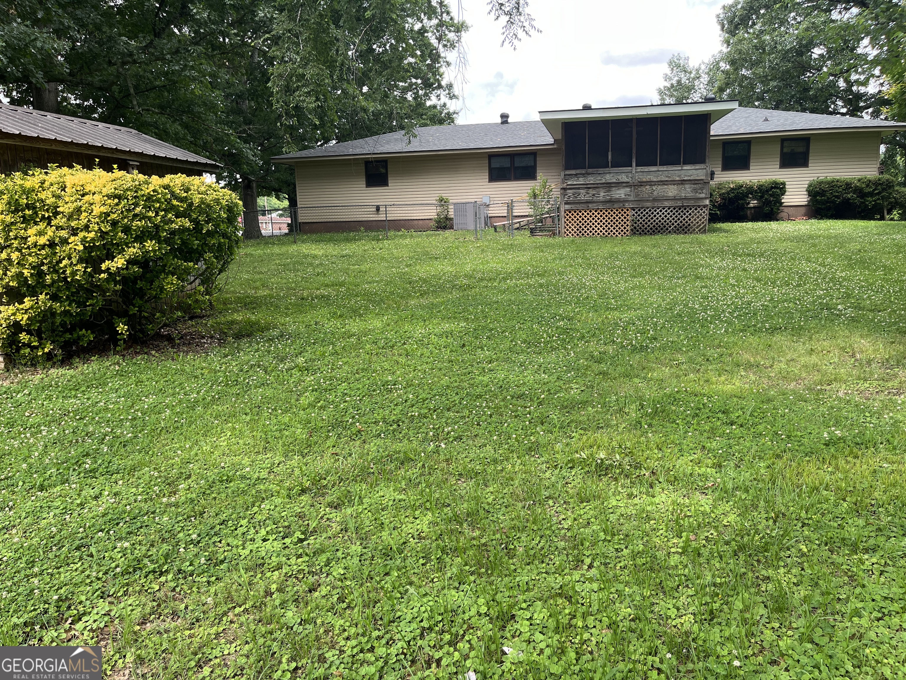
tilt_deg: -10.1
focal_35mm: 26
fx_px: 680
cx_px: 453
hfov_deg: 67.3
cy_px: 340
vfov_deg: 53.1
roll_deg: +2.2
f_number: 1.6
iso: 50
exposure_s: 1/487
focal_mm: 5.1
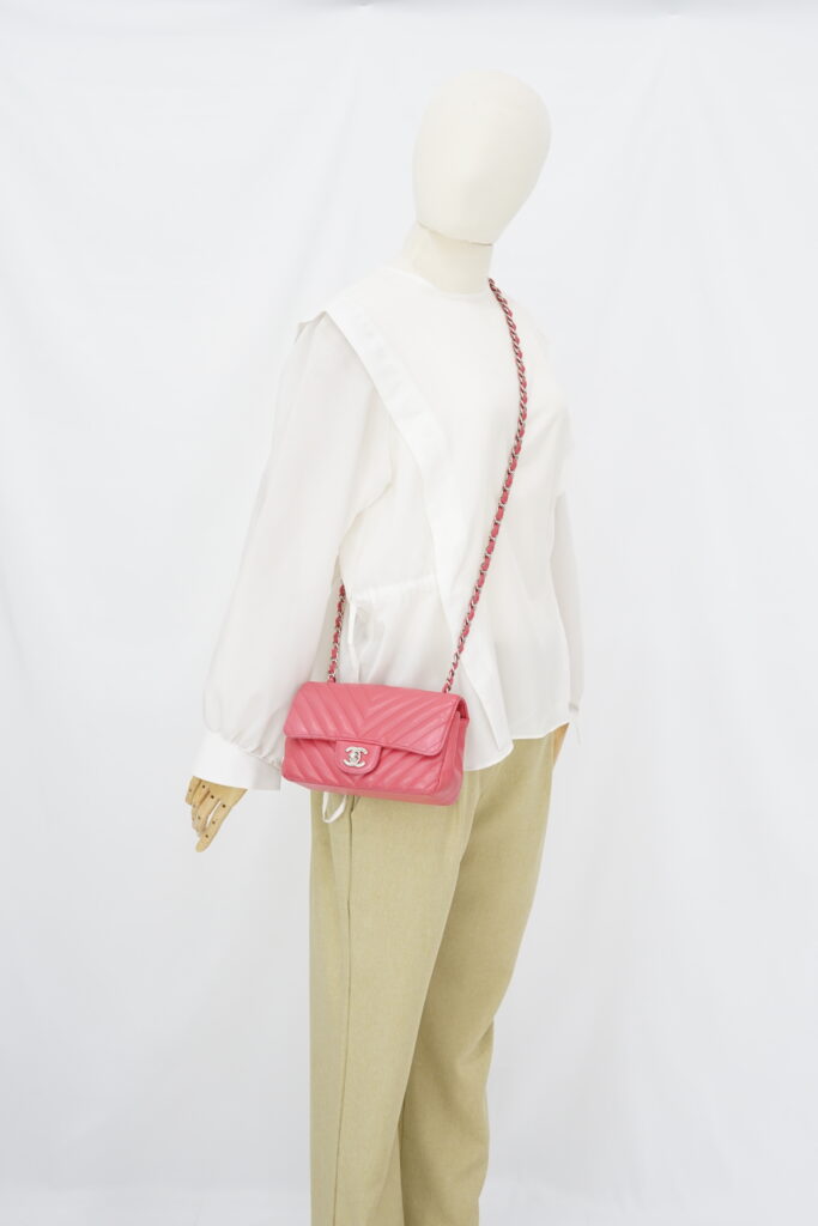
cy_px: 613
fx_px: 1703
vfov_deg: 39.6
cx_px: 409
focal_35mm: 50
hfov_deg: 27.0
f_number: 6.3
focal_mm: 50
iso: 640
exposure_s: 1/8
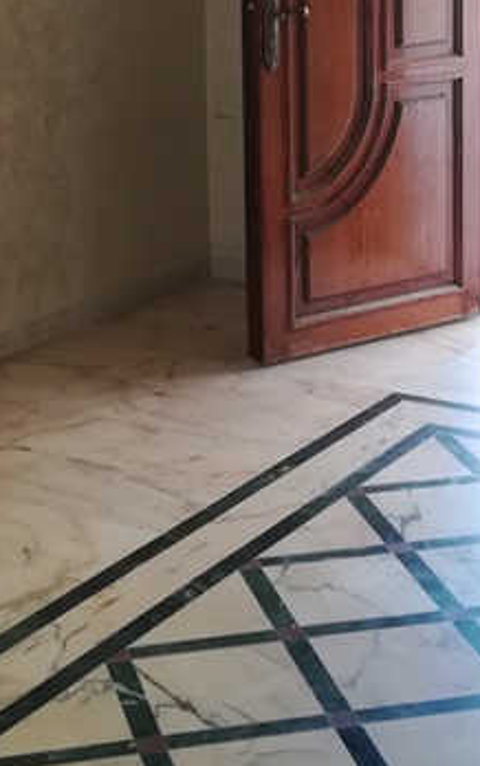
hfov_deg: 16.1
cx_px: 225
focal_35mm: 81
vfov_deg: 24.8
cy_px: 84
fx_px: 1693
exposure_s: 1/33.3
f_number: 2.2
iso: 125
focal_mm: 3.83
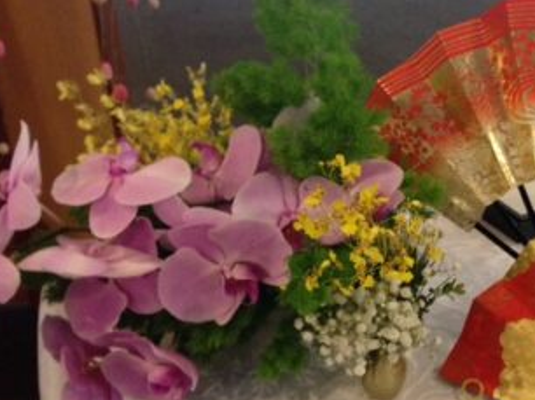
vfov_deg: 27.4
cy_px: 234
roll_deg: -2.0
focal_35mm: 53
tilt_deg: -28.2
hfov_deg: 35.2
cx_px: 415
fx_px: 818
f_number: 2.4
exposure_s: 1/15
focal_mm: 4.12
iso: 500
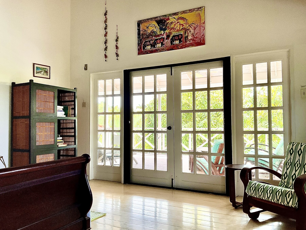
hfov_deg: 61.7
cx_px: 153
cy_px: 115
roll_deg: +1.2
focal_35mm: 29
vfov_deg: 48.2
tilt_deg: +2.4
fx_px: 256
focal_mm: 3
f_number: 1.8
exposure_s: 1/120
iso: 32
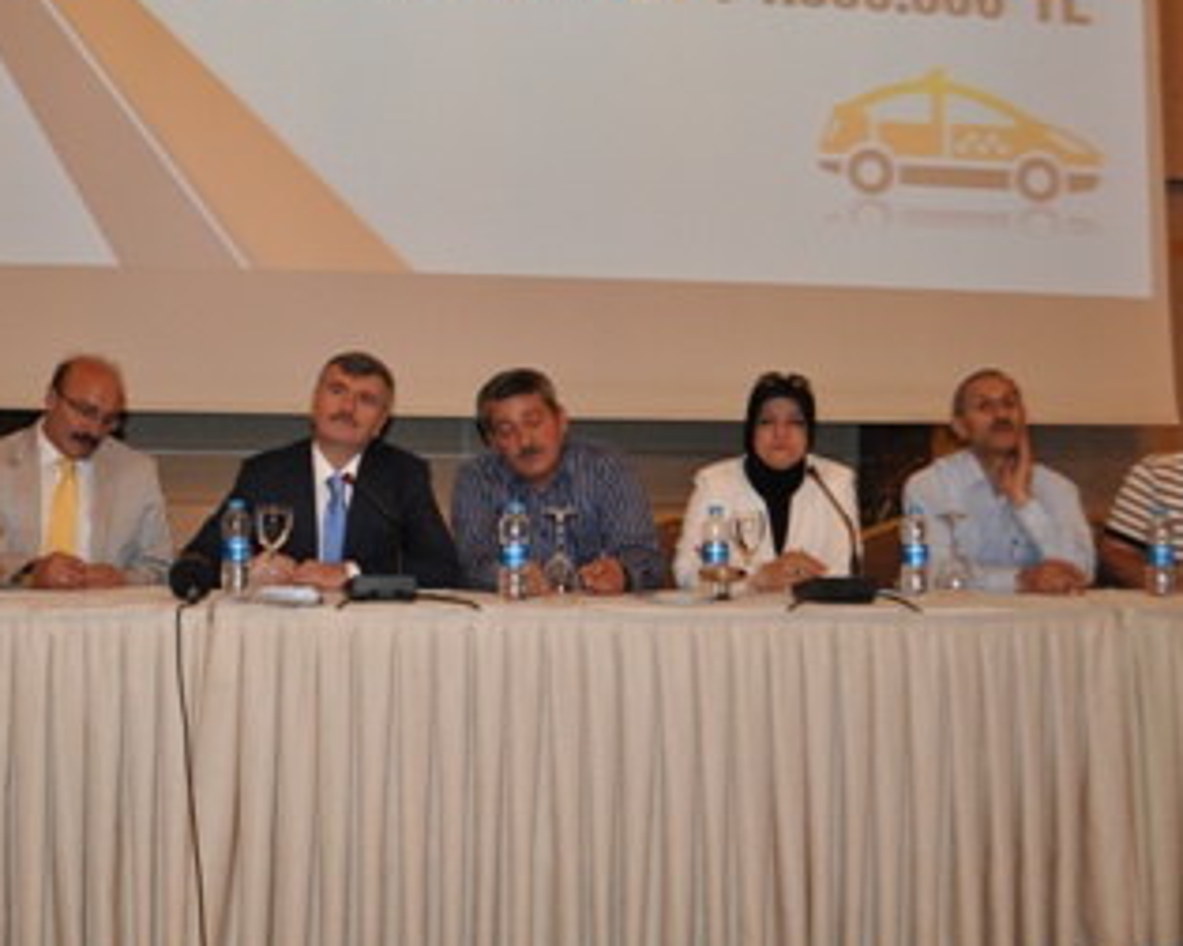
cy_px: 413
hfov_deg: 45.2
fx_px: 1400
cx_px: 413
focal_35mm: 40
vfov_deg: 37.3
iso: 800
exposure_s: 1/60
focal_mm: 20
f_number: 3.8
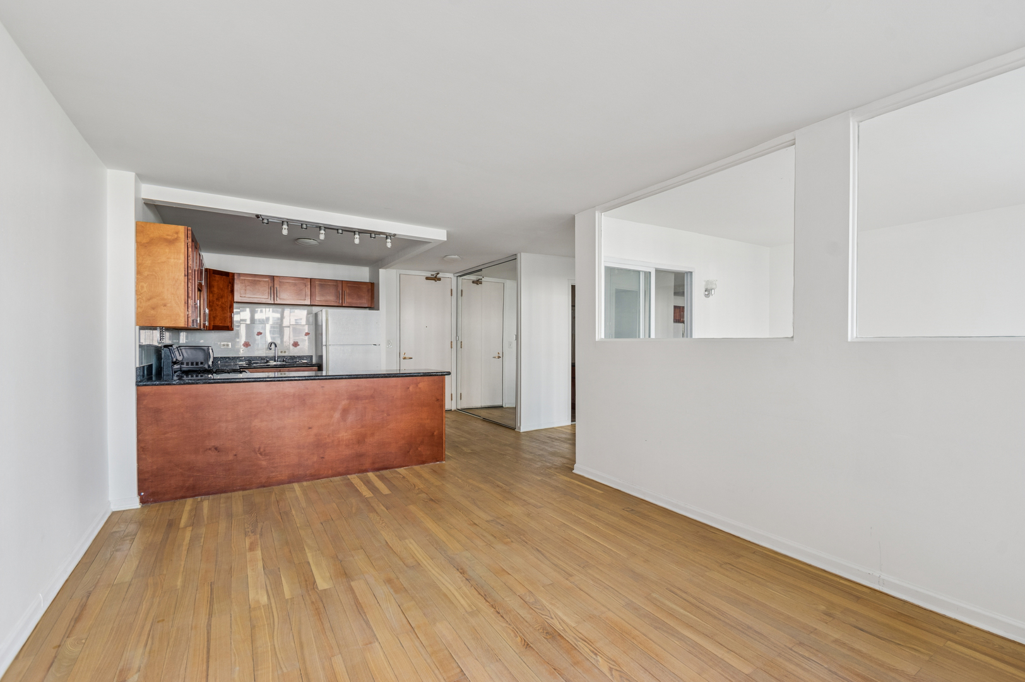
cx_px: 512
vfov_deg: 77.2
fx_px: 427
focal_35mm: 15
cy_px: 341
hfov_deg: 100.4
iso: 200
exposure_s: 1/3.33
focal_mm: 10
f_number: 11
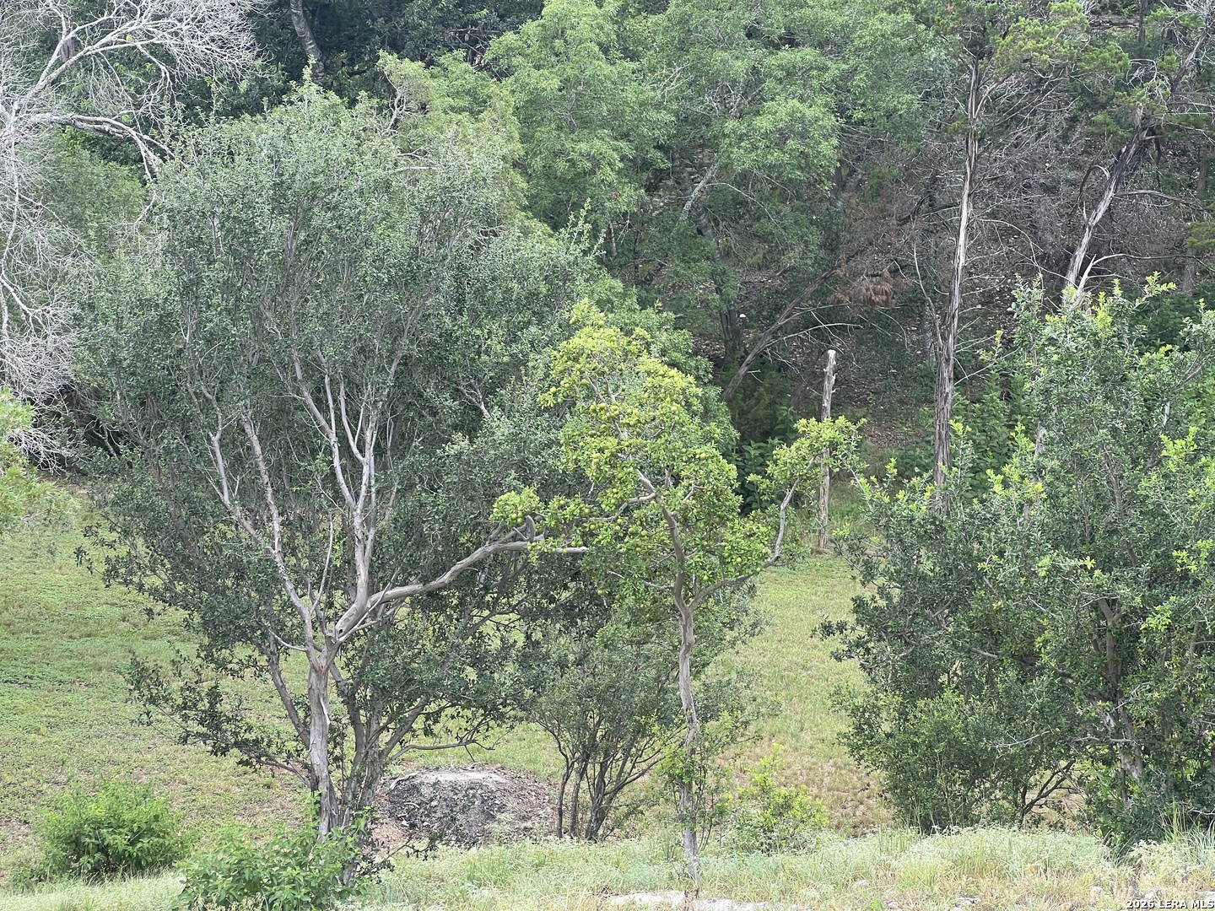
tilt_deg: -12.4
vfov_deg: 19.1
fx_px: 2703
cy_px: 456
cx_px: 608
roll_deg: +0.6
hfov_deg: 25.3
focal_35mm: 77
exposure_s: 1/108
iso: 32
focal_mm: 9
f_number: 2.8
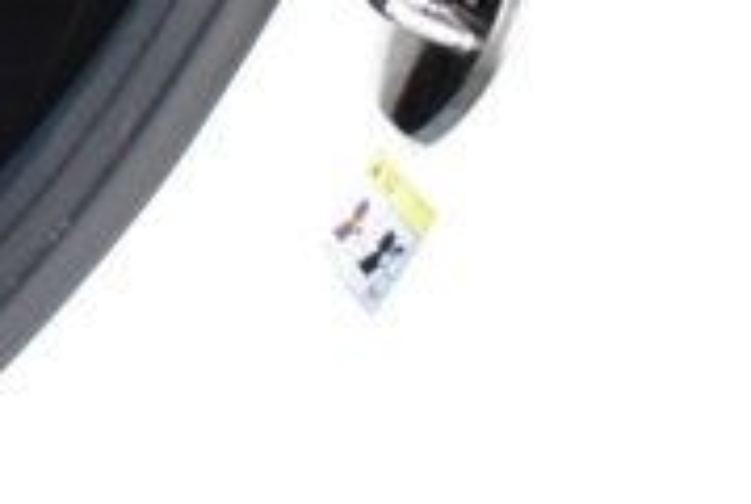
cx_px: -944
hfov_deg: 11.4
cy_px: -290
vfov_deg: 8.7
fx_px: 3218
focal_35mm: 154
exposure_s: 1/15
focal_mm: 18
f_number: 6.3
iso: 1600
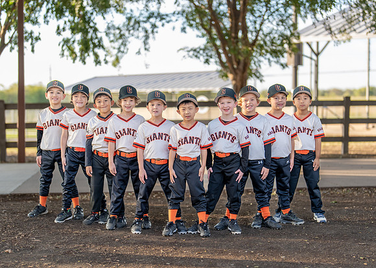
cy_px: 157
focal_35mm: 67
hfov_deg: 29.4
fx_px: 717
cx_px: 198
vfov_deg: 21.2
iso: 100
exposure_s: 1/640
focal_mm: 50
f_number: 1.2
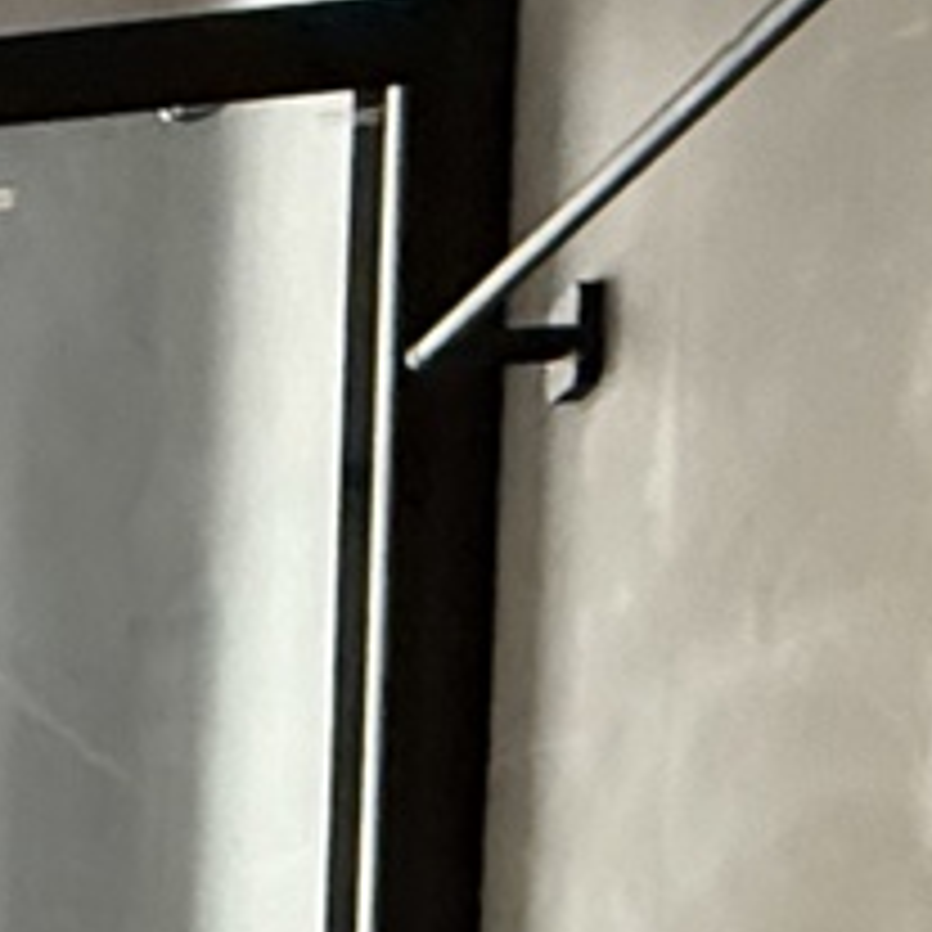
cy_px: 1436
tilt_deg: -3.6
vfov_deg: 14.1
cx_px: -1756
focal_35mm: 115
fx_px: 3503
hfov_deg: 10.9
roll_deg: -0.2
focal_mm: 2.22
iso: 800
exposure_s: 1/60
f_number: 2.2
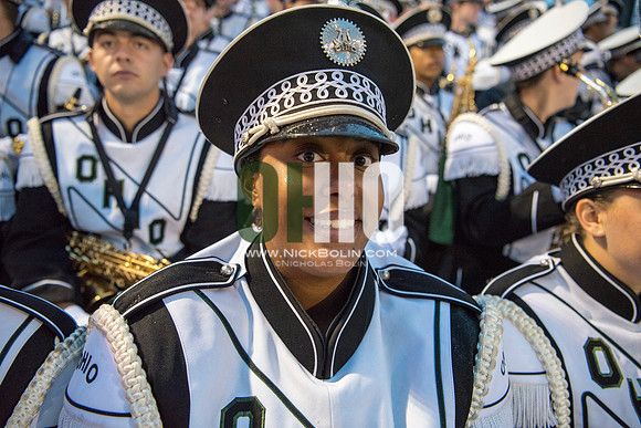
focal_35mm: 28
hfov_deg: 65.5
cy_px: 214
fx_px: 499
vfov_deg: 46.4
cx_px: 320
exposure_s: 1/320
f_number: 3.2
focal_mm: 28
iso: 2000
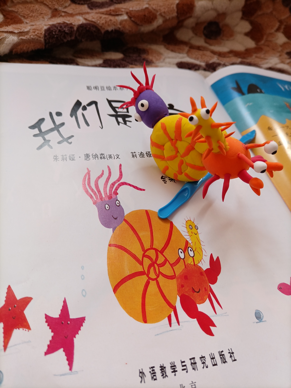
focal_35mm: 26
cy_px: 194
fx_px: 291
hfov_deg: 53.1
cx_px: 146
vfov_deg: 67.3
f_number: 1.8
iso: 201
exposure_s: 1/50
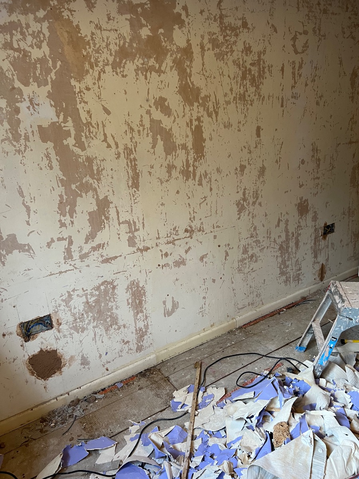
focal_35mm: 26
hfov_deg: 53.1
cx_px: 180
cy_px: 240
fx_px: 360
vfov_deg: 67.3
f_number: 1.5
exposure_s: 1/80
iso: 125
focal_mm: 5.7
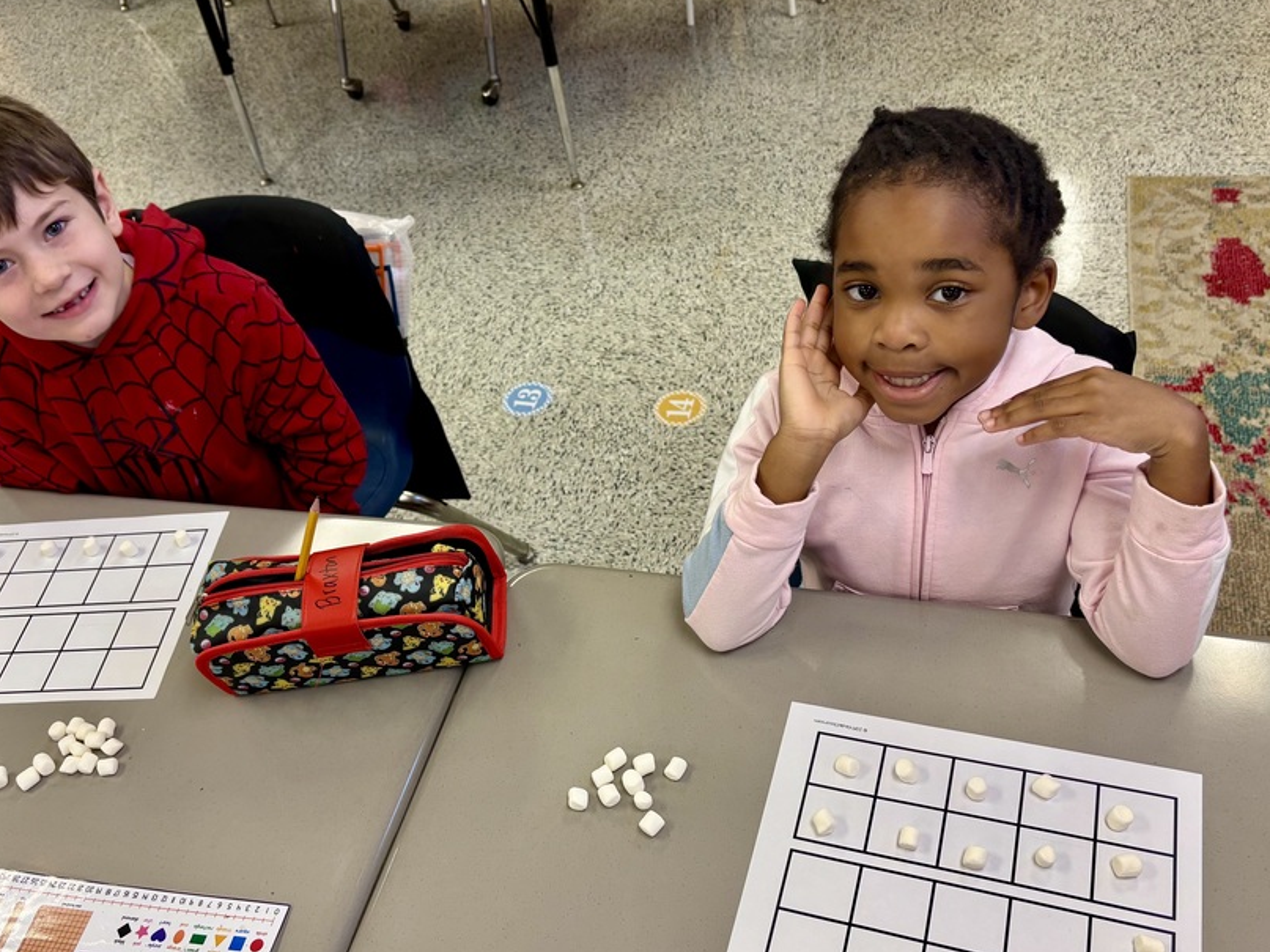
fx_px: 1211
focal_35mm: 33
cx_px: 595
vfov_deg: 42.9
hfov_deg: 55.3
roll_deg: +12.9
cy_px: 489
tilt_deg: -43.4
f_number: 1.6
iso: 80
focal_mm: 5.96
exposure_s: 1/60
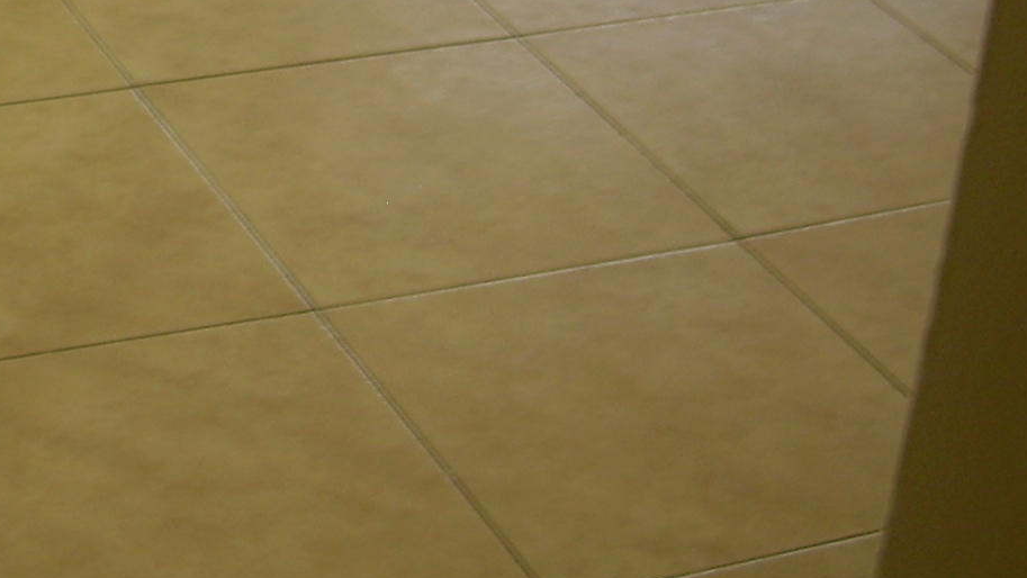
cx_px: -172
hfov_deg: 19.6
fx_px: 2805
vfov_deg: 11.5
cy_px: -178
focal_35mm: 103
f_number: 2.8
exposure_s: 1/11.3
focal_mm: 6.3
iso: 50
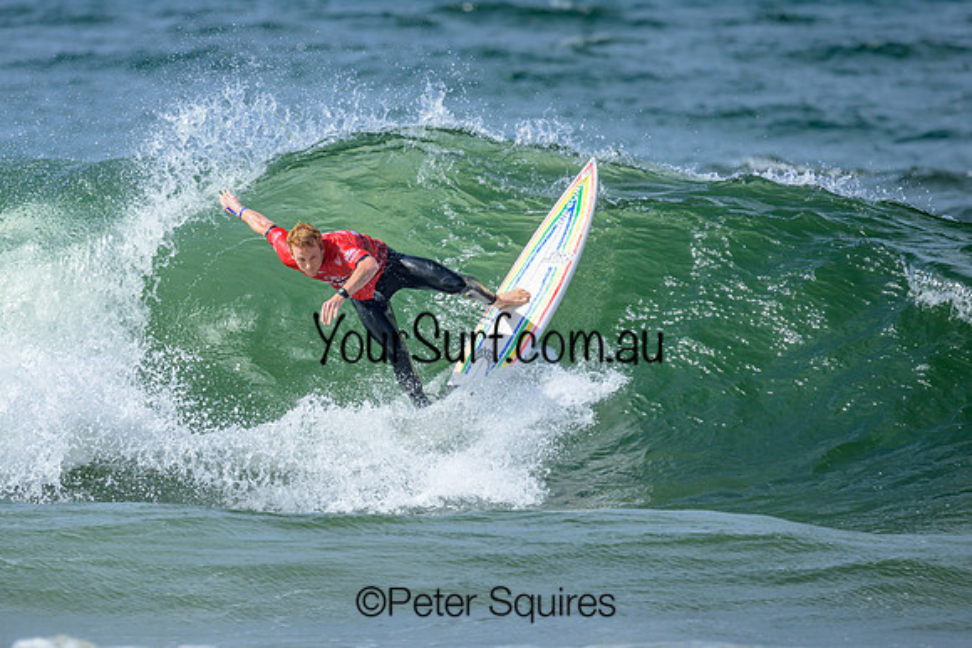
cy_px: 354
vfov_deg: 1.3
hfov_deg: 1.9
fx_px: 29630
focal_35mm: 1097
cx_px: 305
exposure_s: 1/2000
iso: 180
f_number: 6.3
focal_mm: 800
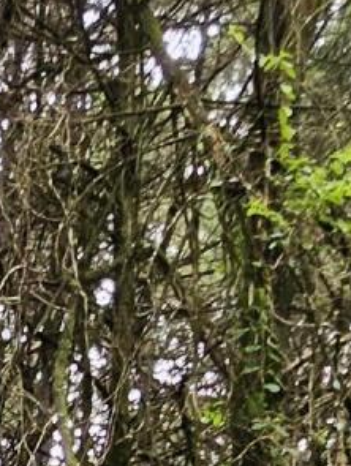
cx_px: -296
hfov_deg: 14.6
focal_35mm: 88
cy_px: 1068
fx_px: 1187
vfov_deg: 15.1
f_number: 2.2
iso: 80
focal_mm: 1.74
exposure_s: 1/66.3
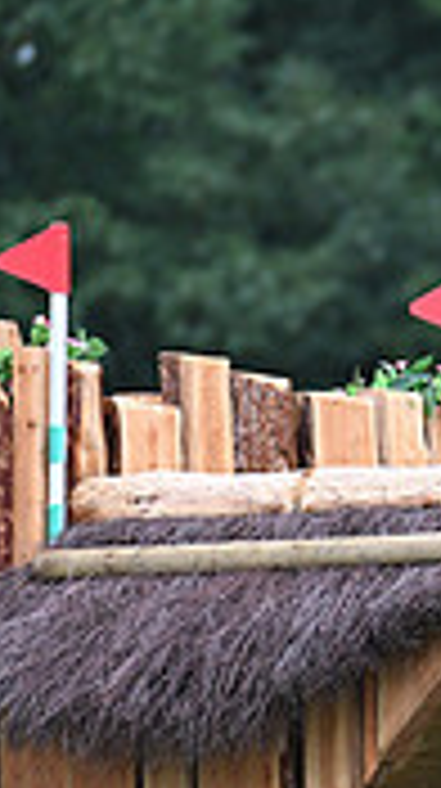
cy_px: 313
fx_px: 29036
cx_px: 940
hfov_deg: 0.9
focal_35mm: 1392
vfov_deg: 1.6
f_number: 5
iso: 1400
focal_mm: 400
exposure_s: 1/1600
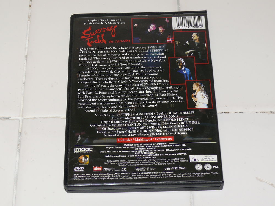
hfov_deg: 21.8
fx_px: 715
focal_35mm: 90
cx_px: 138
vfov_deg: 16.4
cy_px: 103
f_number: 3.2
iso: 100
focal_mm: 13.9
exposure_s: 1/30
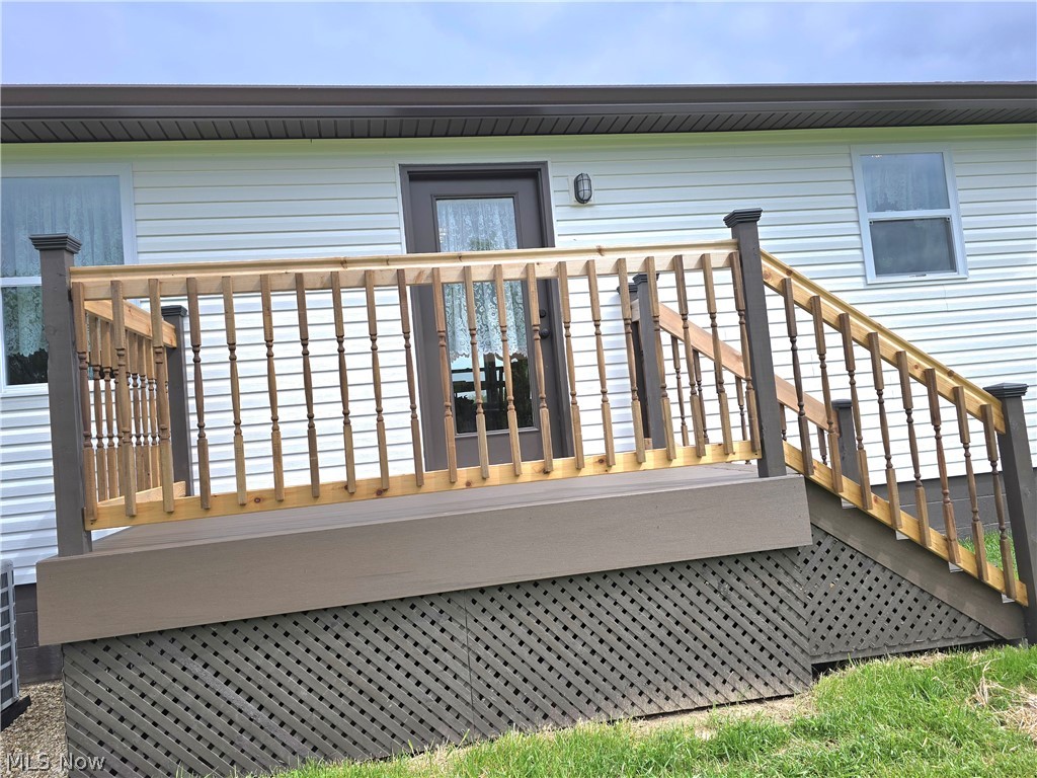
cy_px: 389
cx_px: 518
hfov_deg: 73.9
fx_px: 689
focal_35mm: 23
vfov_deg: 58.9
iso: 12
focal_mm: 6.3
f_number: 1.7
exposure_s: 1/909
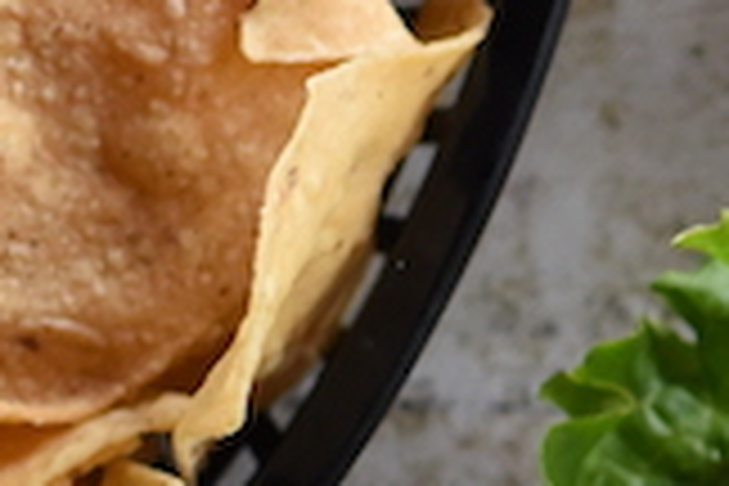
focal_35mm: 260
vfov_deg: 5.2
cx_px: 1962
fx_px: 5265
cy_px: 938
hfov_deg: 7.3
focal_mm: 35
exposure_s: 1/500
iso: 1600
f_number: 3.2
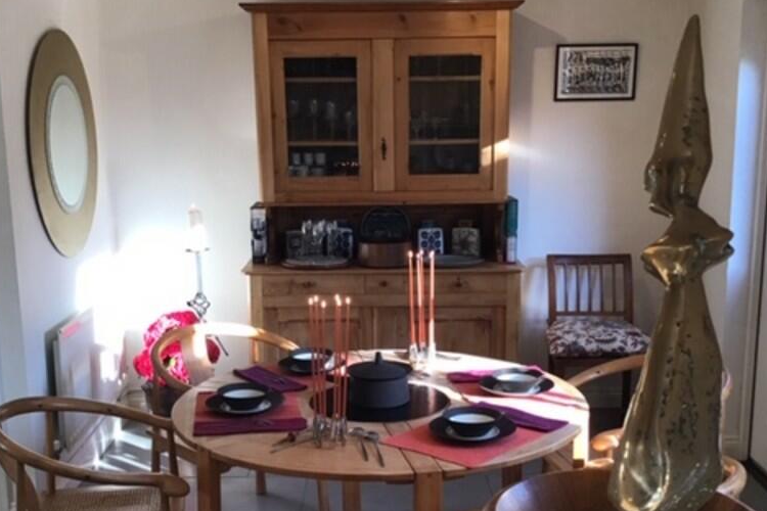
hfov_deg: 44.5
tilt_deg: -10.9
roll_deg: +0.5
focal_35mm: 44
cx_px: 378
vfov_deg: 30.4
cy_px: 305
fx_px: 937
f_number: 2.4
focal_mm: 3.3
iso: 25
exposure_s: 1/33
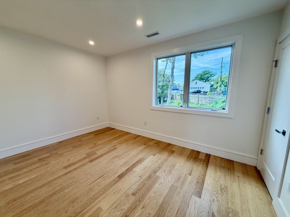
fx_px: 117
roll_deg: +0.2
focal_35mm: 14
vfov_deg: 85.7
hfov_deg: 102.1
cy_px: 108
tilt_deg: -8.5
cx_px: 145
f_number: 2.2
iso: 80
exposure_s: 1/120
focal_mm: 2.22
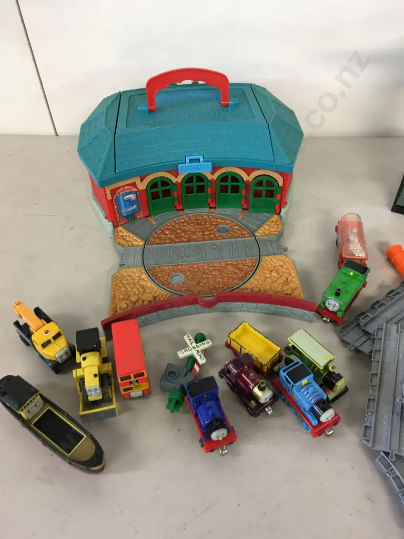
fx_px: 451
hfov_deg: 48.2
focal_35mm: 29
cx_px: 202
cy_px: 270
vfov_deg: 61.7
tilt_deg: -46.6
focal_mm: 4.15
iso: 40
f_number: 2.2
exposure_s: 1/17
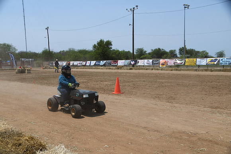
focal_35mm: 36
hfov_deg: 53.1
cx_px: 116
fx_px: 231
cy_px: 77
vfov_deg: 36.9
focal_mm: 24
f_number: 5.6
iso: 100
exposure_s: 1/1250
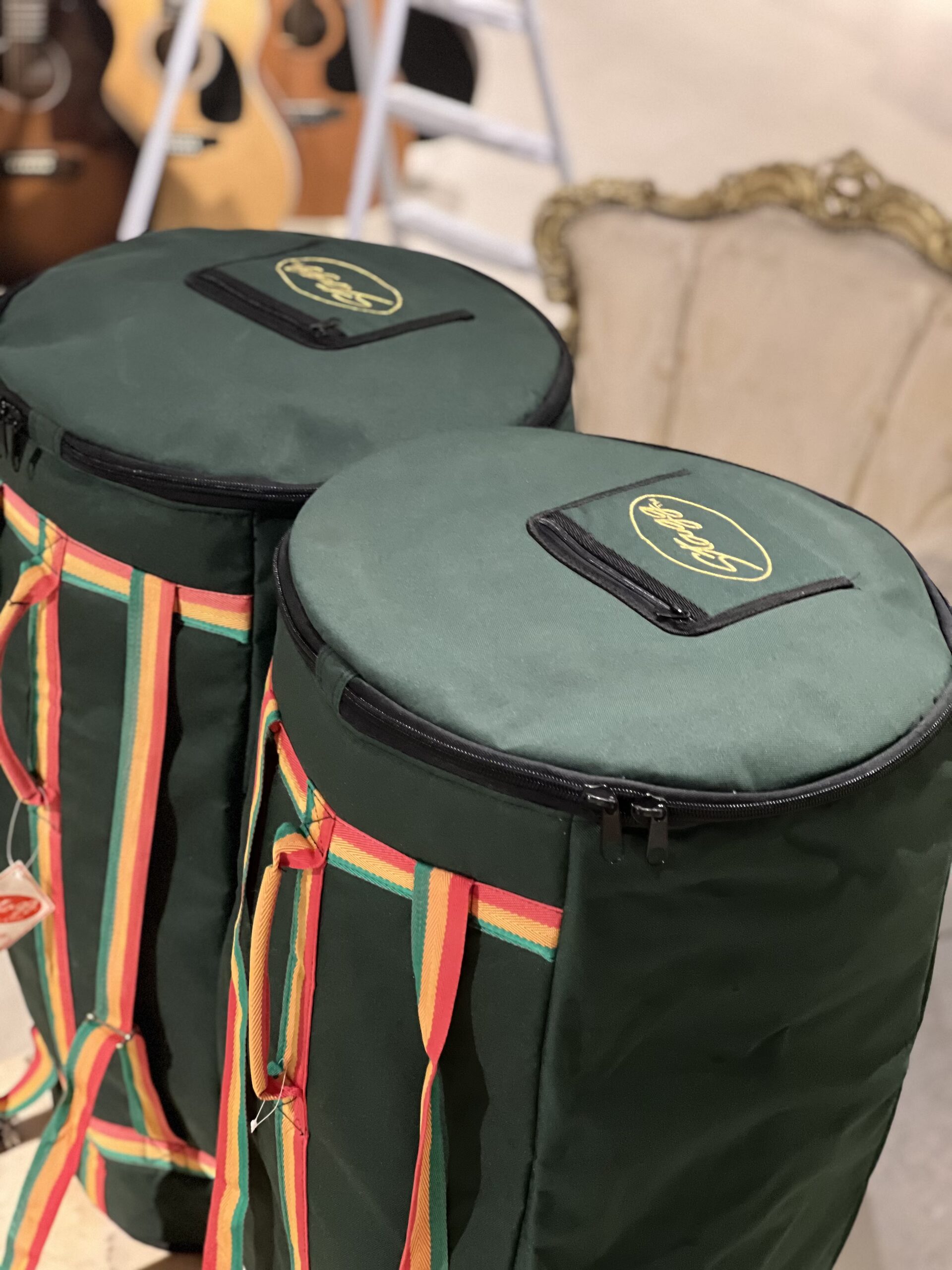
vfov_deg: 25.3
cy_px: 635
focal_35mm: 77
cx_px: 476
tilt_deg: -28.7
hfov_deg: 19.1
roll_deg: -3.5
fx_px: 2824
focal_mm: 9
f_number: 2.8
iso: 640
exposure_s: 1/14
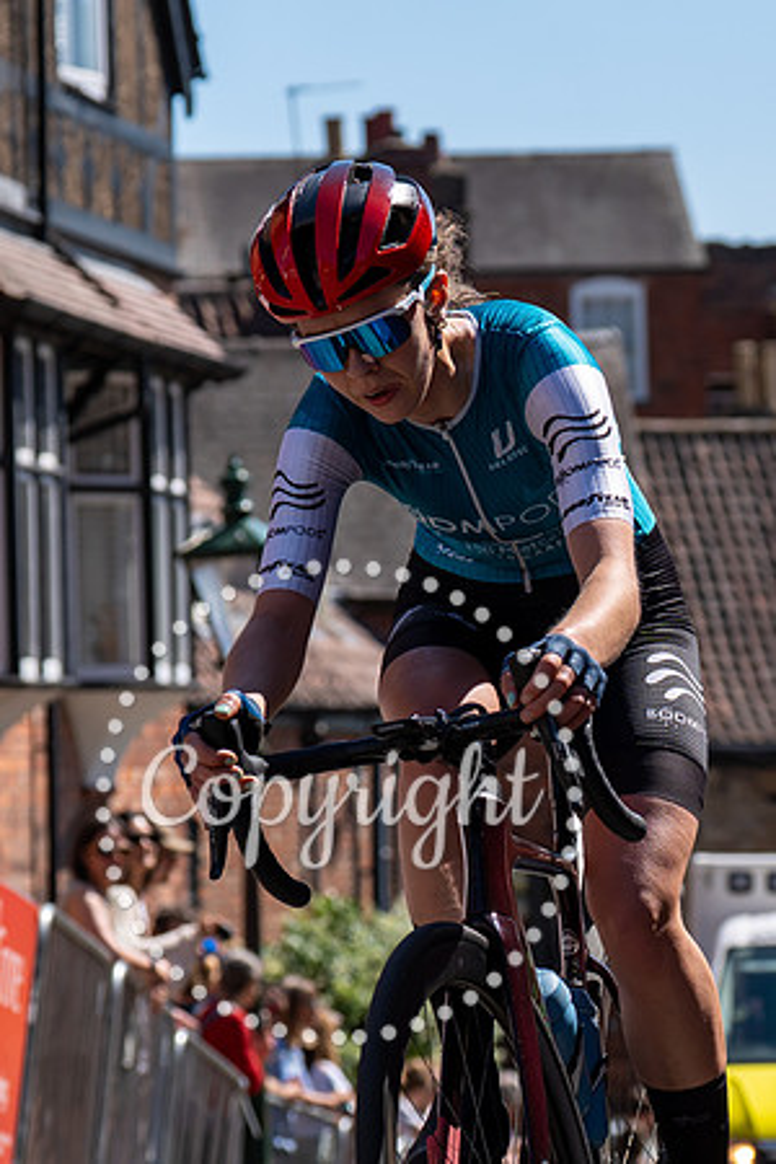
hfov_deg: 8.0
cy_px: 513
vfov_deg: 11.9
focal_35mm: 172
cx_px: 501
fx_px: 5576
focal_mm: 70
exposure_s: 1/1600
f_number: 4
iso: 100
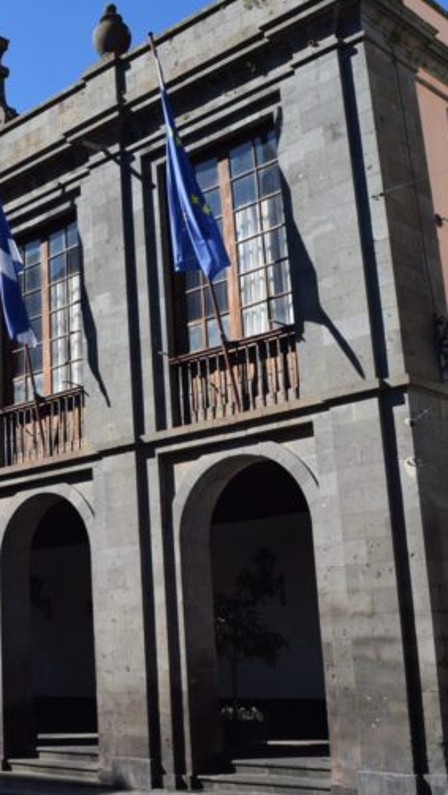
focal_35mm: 48
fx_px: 1014
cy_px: 394
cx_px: 14
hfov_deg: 24.0
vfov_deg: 42.9
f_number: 10
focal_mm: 20
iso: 200
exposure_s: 1/400
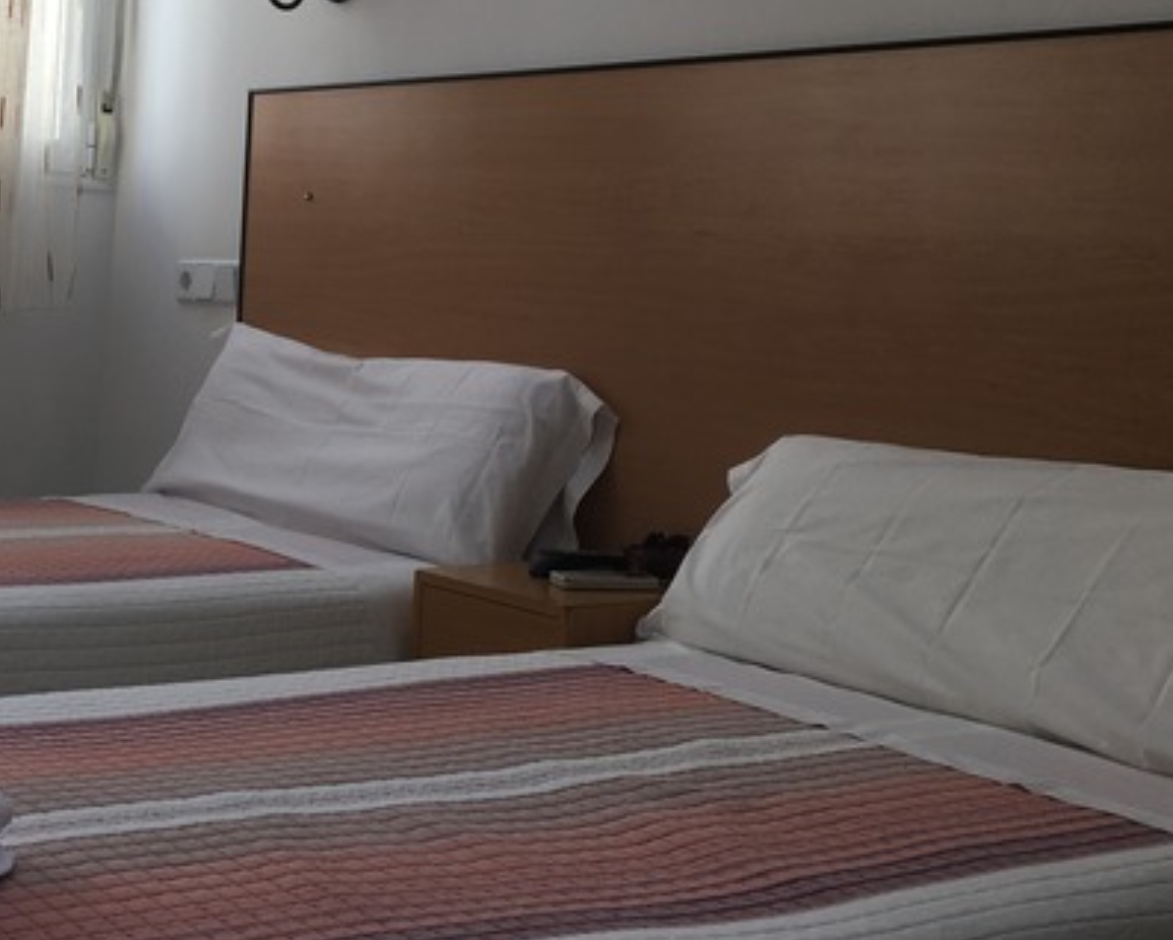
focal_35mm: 57
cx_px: 222
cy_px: 340
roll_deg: -2.1
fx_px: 1980
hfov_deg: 32.1
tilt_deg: -2.0
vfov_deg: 26.6
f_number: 2.2
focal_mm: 4.15
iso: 25
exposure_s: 1/100
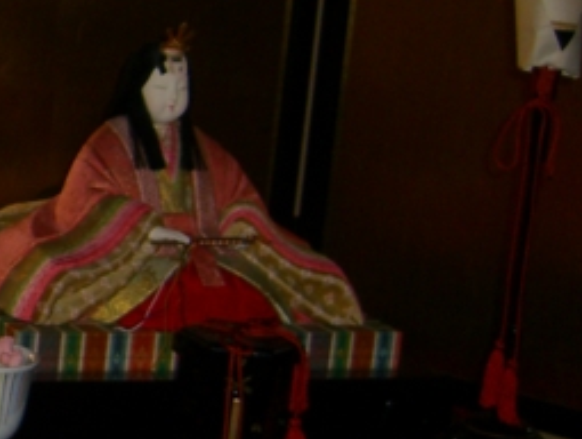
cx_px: -310
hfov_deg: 15.2
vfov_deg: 12.5
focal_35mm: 119
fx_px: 2004
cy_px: 236
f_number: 2.8
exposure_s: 1/60
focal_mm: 7.9
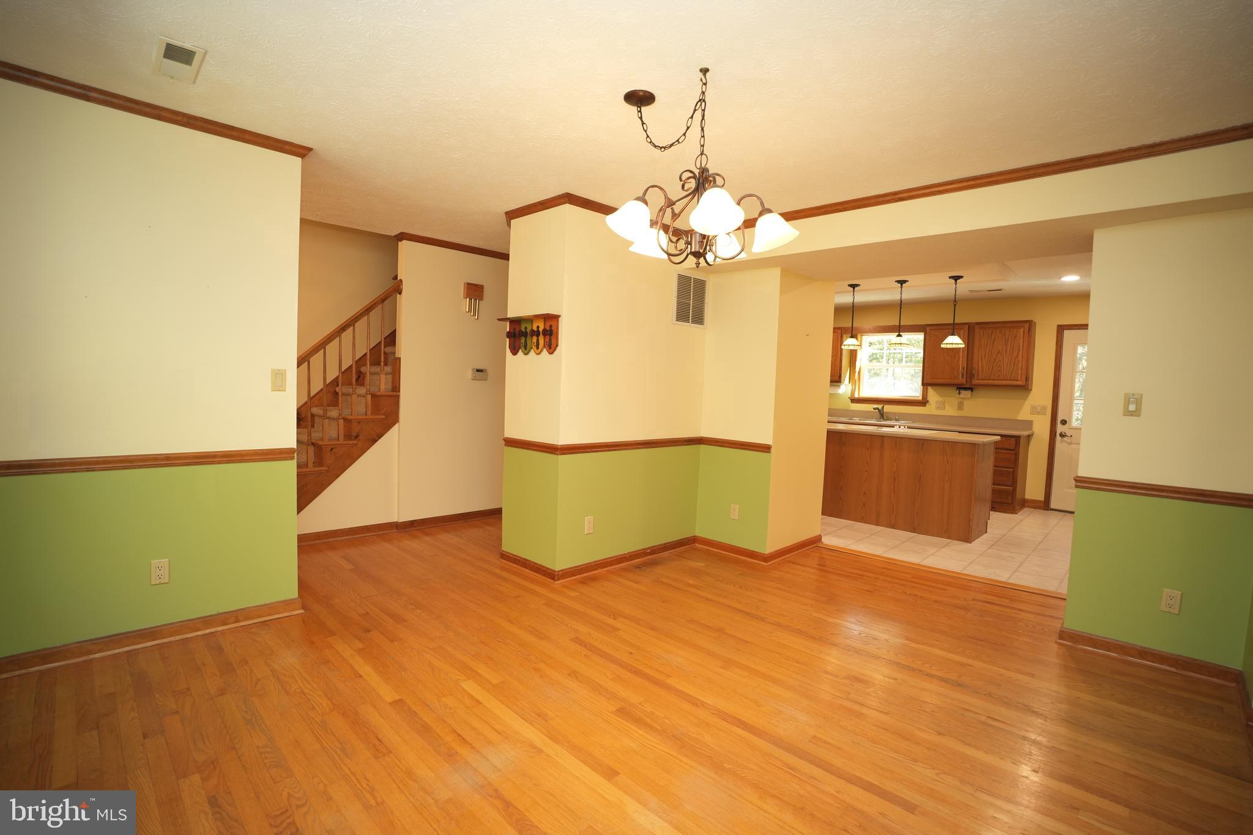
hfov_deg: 96.7
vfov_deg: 73.7
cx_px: 626
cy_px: 418
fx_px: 557
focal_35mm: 16
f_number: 2.8
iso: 500
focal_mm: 16
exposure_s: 1/60
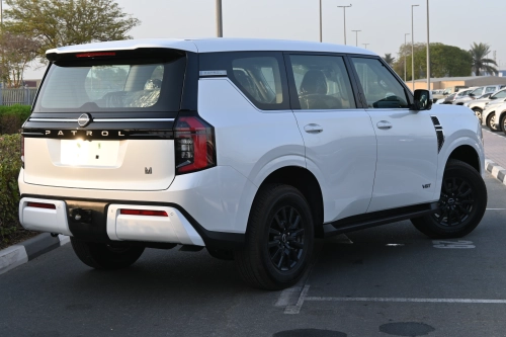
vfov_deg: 19.3
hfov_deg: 28.7
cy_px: 168
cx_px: 253
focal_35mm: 70
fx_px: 991
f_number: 6
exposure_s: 1/250
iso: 200
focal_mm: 47
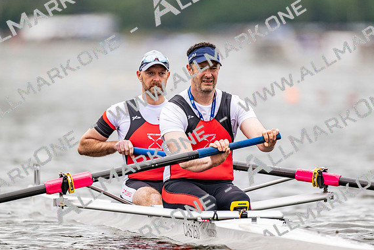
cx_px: 190
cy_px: 123
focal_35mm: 613
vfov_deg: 2.2
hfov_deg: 3.4
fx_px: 6370
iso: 640
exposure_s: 1/2500
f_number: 4
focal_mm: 600
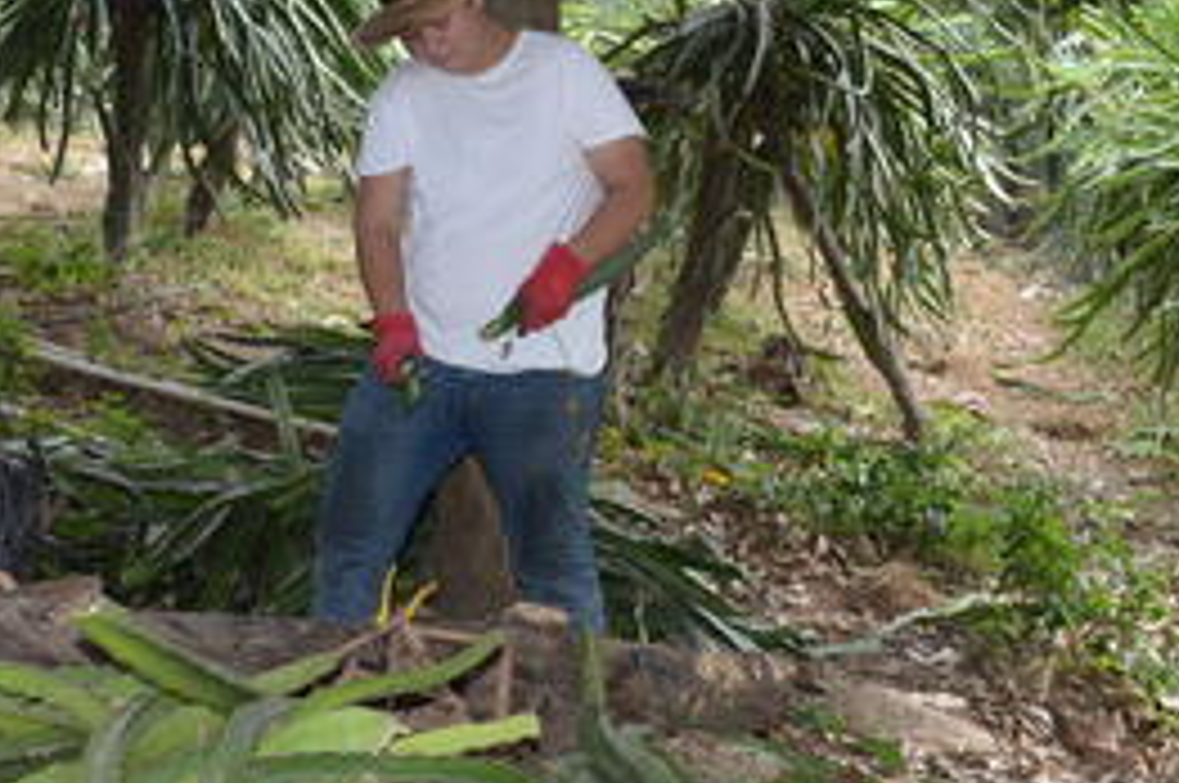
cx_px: 459
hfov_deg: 31.8
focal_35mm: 63
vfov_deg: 21.5
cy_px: 457
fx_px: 2061
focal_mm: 22
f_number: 8
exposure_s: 1/125
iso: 400
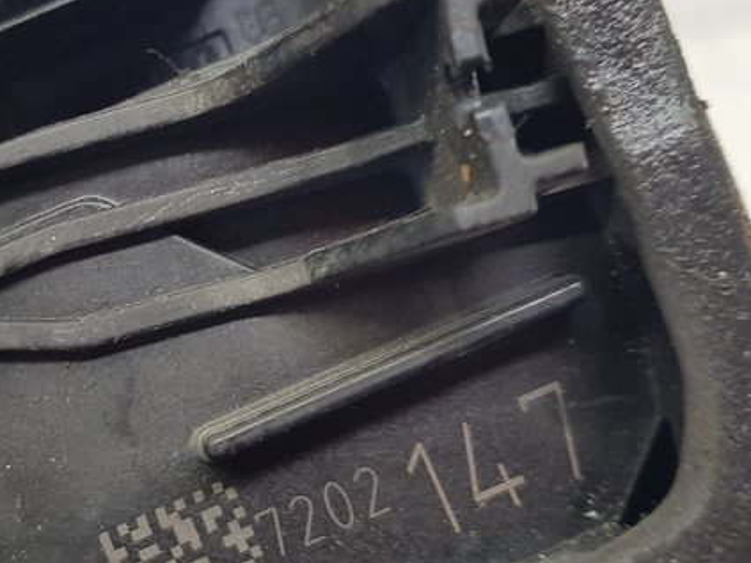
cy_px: 238
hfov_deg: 30.3
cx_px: 197
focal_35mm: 63
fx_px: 1366
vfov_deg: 23.3
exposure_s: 1/100
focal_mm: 4.2
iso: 100
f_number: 1.7
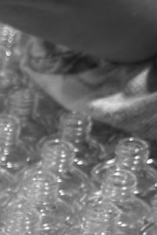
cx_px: -162
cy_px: 305
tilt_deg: -32.5
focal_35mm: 195
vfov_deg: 10.3
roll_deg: -2.5
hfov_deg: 6.8
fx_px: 1274
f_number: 1.78
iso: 200
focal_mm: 6.86
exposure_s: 1/50
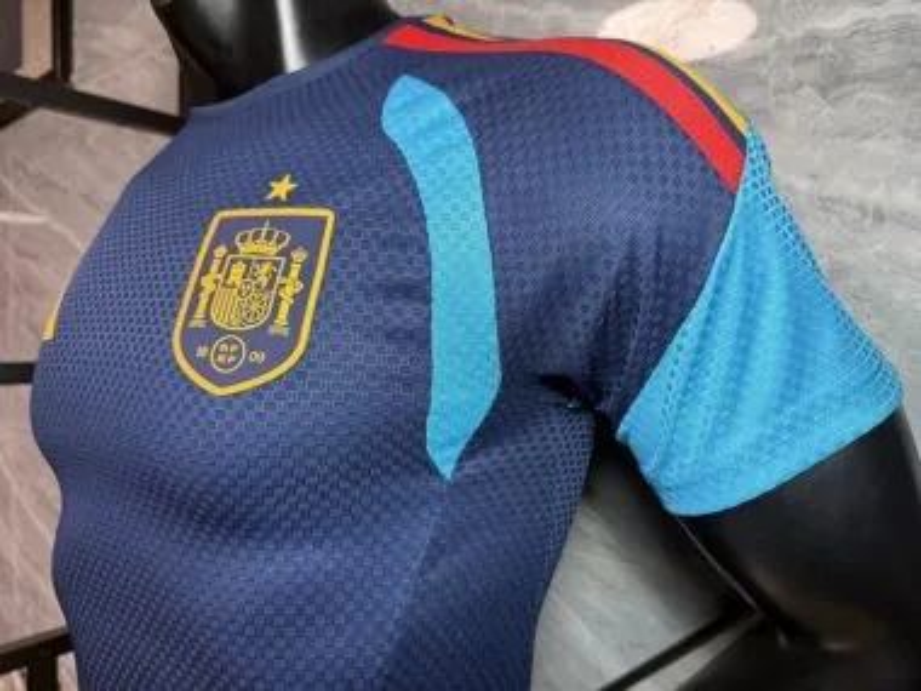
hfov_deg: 71.6
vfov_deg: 56.8
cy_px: 346
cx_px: 460
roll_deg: -0.1
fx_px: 639
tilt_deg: -0.8
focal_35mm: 24
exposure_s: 1/50
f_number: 1.78
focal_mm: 6.76
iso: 125
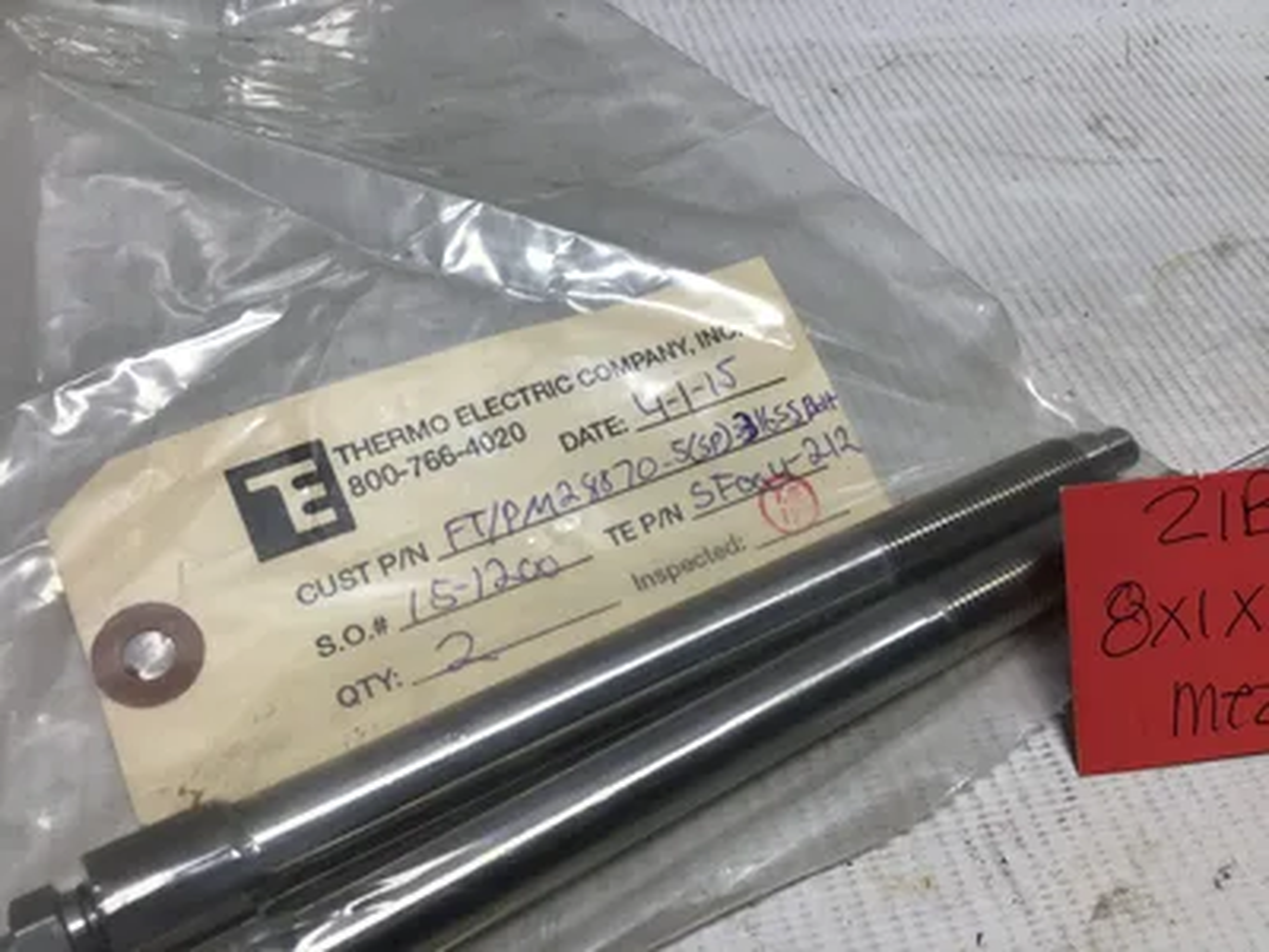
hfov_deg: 58.4
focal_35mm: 31
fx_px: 1136
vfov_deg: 45.4
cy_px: 476
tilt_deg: -49.8
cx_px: 634
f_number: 2.4
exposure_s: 1/228
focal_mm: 3.3
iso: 25
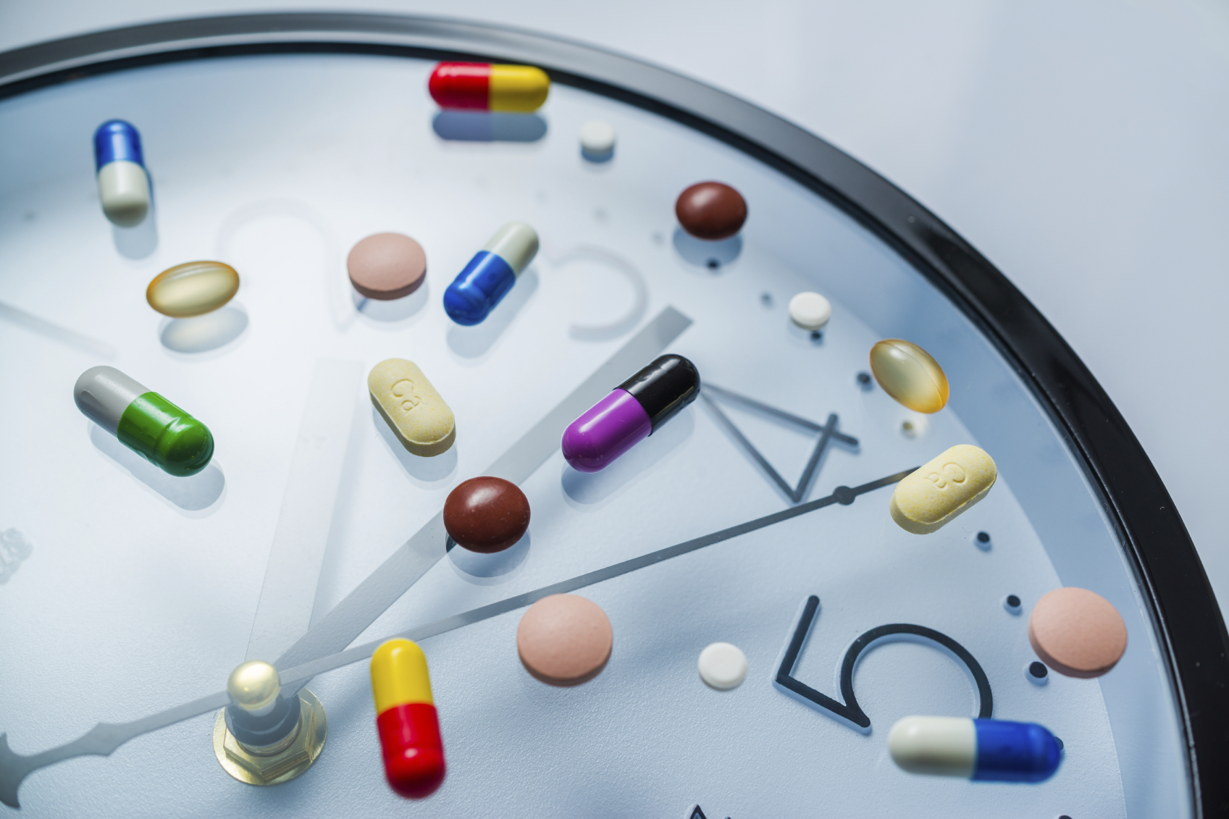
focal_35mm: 40
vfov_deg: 33.4
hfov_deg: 48.5
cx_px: 614
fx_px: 1365
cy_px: 410
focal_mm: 40
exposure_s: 1/125
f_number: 8
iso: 100
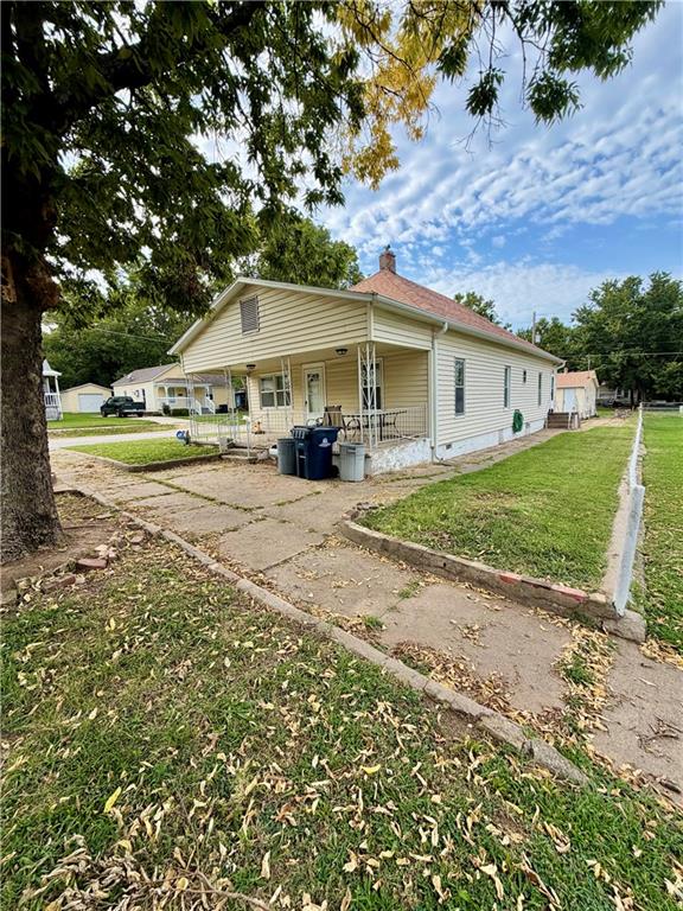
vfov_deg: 102.1
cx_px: 342
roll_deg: +2.3
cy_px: 456
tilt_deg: -8.5
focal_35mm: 14
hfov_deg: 85.7
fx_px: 368
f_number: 2.2
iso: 40
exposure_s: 1/545
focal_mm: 2.22
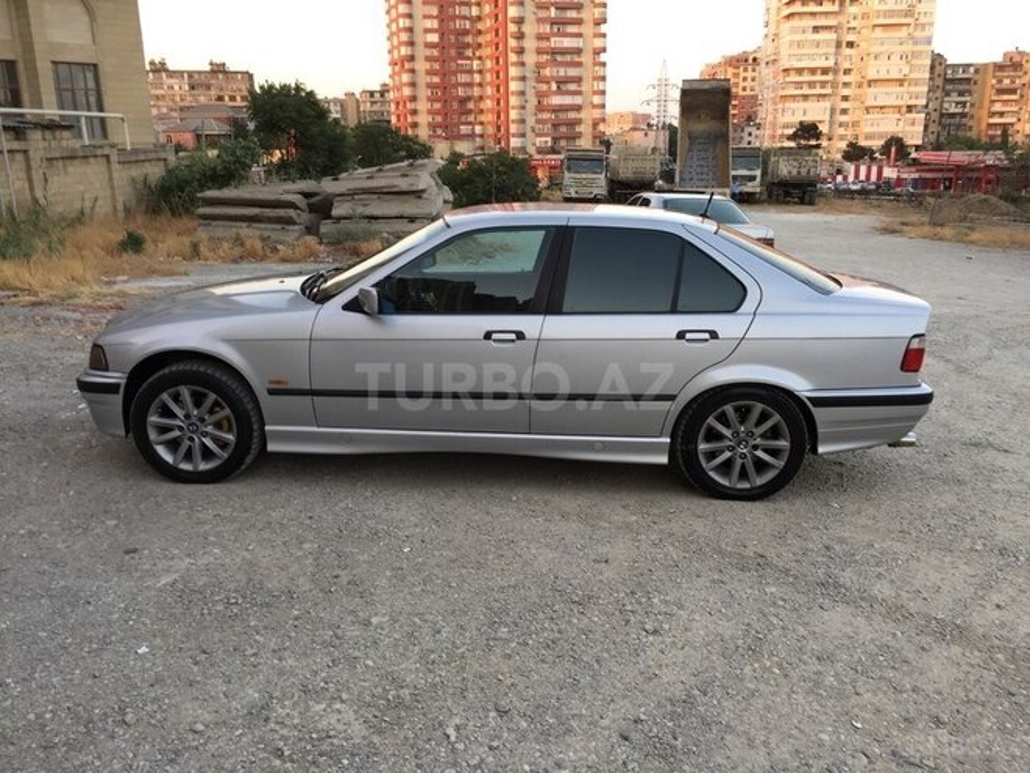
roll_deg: +0.3
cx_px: 515
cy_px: 386
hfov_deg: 61.7
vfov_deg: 48.2
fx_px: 863
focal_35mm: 29
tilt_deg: -16.3
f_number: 2.2
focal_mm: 4.15
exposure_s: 1/50
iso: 32
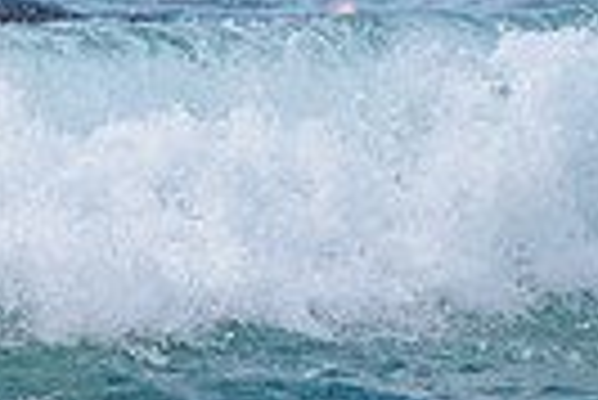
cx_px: -329
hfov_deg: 0.8
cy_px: 323
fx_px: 44549
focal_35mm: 2679
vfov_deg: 0.5
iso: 160
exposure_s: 1/1600
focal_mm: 500
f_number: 5.6
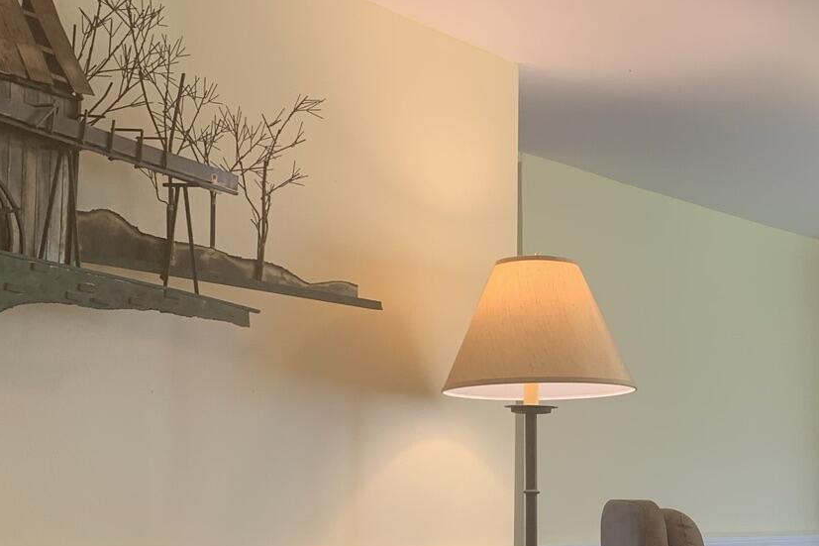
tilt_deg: +1.4
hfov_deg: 28.5
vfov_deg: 20.0
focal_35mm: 67
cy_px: 474
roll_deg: -0.2
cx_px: 788
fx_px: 1524
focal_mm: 4.25
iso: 64
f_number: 1.8
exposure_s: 1/60
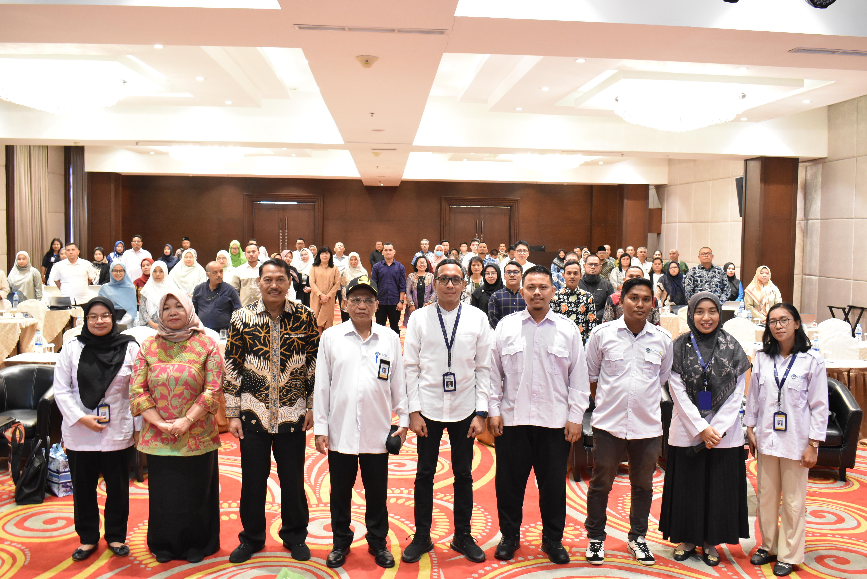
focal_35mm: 33
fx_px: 795
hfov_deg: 57.2
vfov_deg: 40.0
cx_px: 434
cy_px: 290
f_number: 5.6
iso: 2500
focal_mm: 22
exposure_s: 1/20
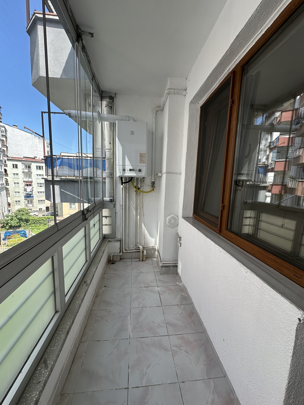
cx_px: 152
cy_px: 202
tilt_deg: -7.0
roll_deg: -2.7
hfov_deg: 85.7
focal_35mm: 14
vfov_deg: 102.1
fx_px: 164
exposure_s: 1/350
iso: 40
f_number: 2.2
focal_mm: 2.22
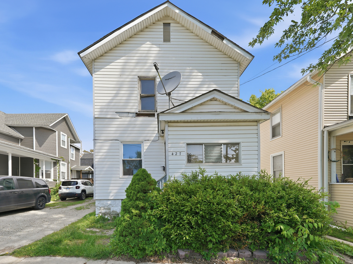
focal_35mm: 15
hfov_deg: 98.2
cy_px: 136
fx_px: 153
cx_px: 177
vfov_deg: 81.7
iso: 100
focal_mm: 13
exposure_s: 1/250
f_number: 4.5
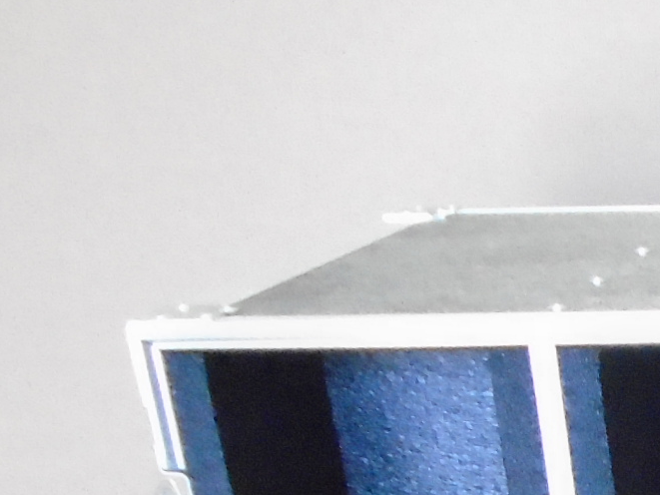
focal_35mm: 102
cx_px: 1114
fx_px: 1945
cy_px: 948
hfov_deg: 16.7
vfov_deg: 12.9
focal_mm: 4.6
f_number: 3.2
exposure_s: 1/80
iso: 800
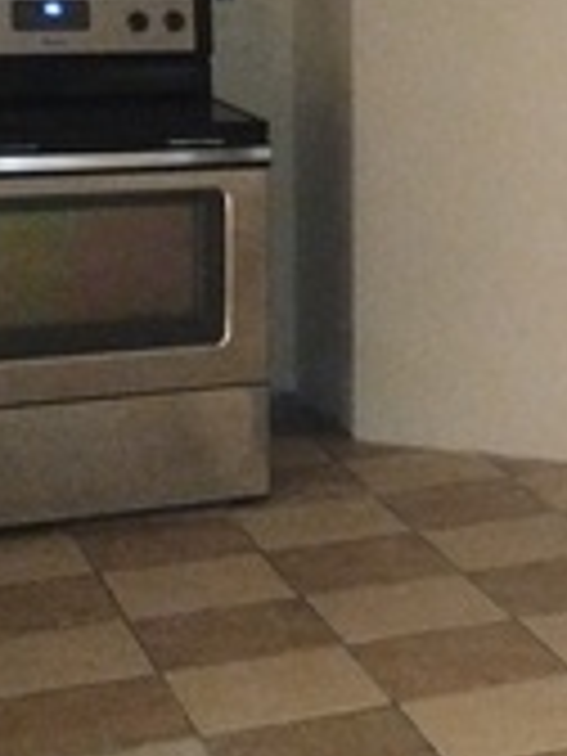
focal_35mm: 99
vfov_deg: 19.5
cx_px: 864
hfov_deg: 14.0
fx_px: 2162
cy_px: 97
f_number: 1.7
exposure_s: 1/24.1
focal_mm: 4.71
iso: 800
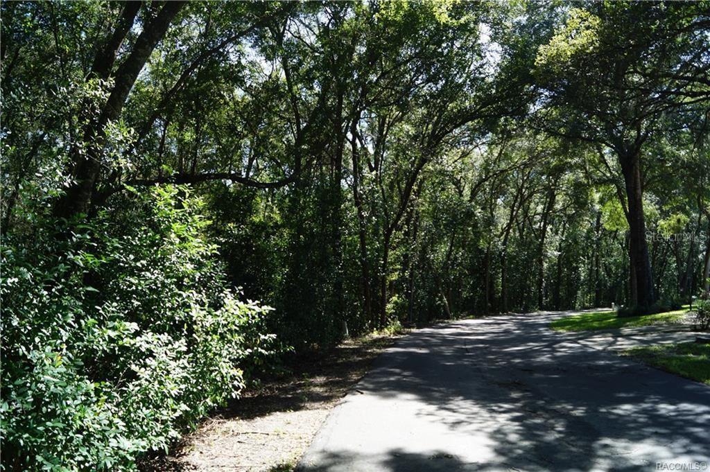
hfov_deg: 67.4
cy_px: 236
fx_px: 532
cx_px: 355
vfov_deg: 47.9
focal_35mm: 27
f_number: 5.6
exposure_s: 1/80
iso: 100
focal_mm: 18
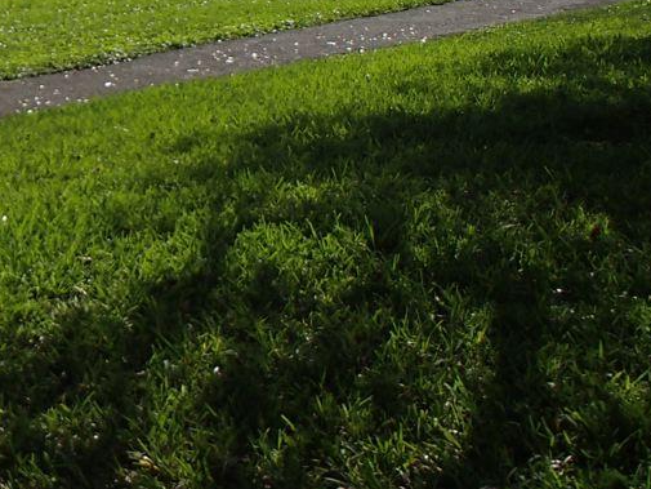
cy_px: 13
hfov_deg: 25.7
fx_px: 1336
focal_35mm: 71
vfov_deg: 20.2
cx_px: -31
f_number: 11
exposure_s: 1/160
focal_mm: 5
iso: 100
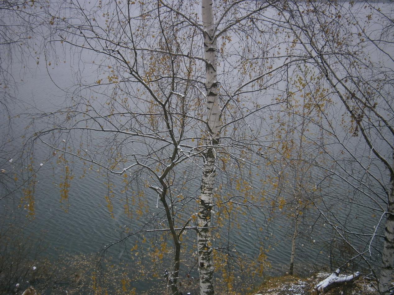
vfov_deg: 30.9
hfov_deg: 40.4
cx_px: 197
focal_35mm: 47
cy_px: 148
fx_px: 535
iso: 80
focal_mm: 8.3
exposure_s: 1/160
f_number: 3.4
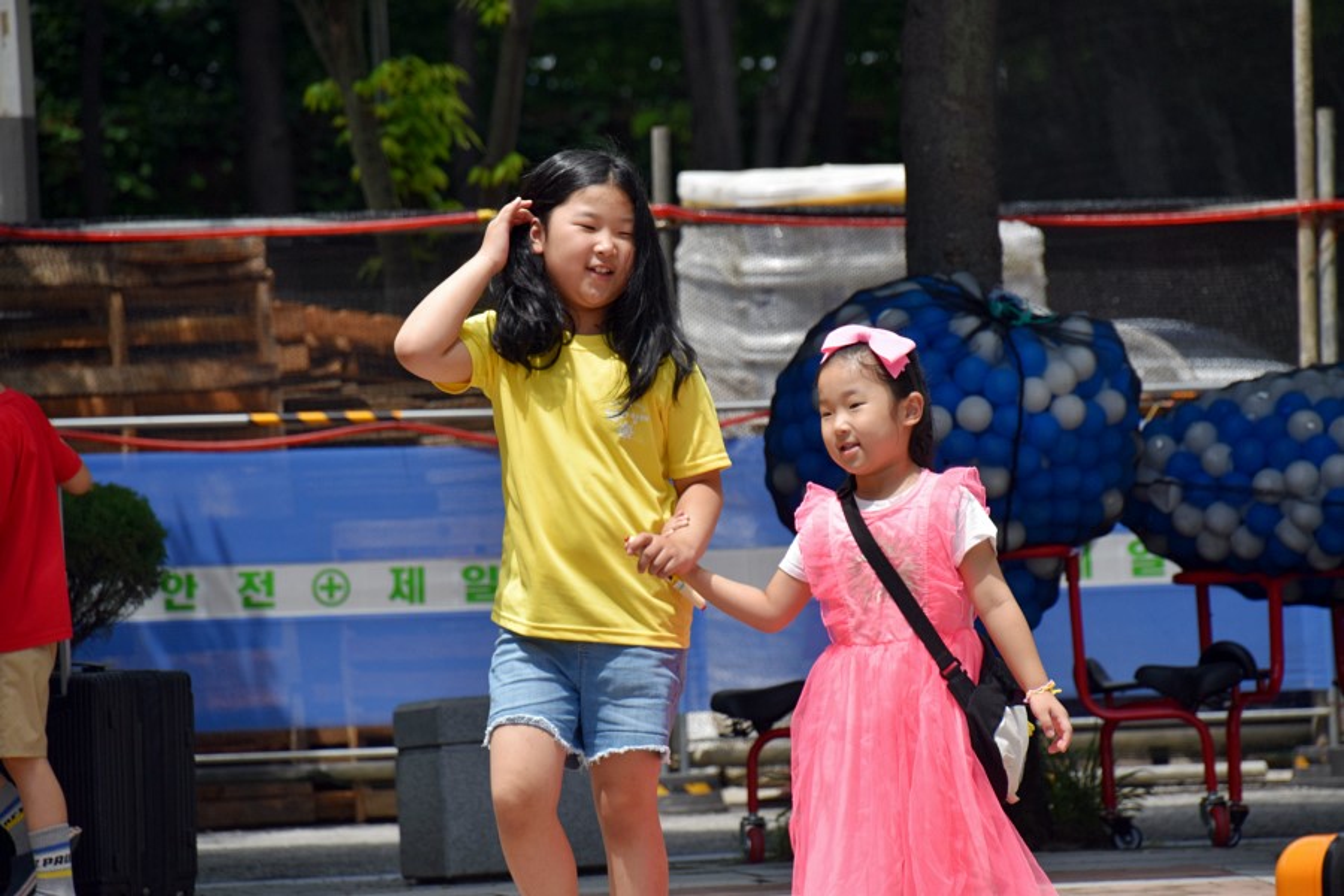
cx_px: 672
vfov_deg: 5.2
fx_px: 9799
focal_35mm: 262
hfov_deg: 7.8
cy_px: 448
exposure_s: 1/640
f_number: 6.3
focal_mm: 175
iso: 200
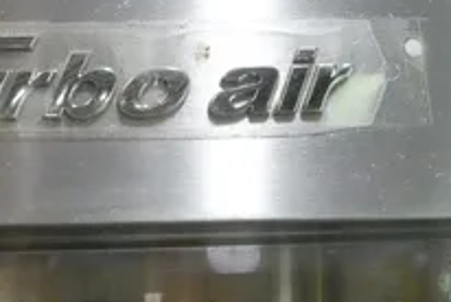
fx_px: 778
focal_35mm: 62
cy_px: 128
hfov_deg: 31.9
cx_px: 131
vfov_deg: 22.0
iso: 5000
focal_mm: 11.76
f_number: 11
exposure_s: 1/40
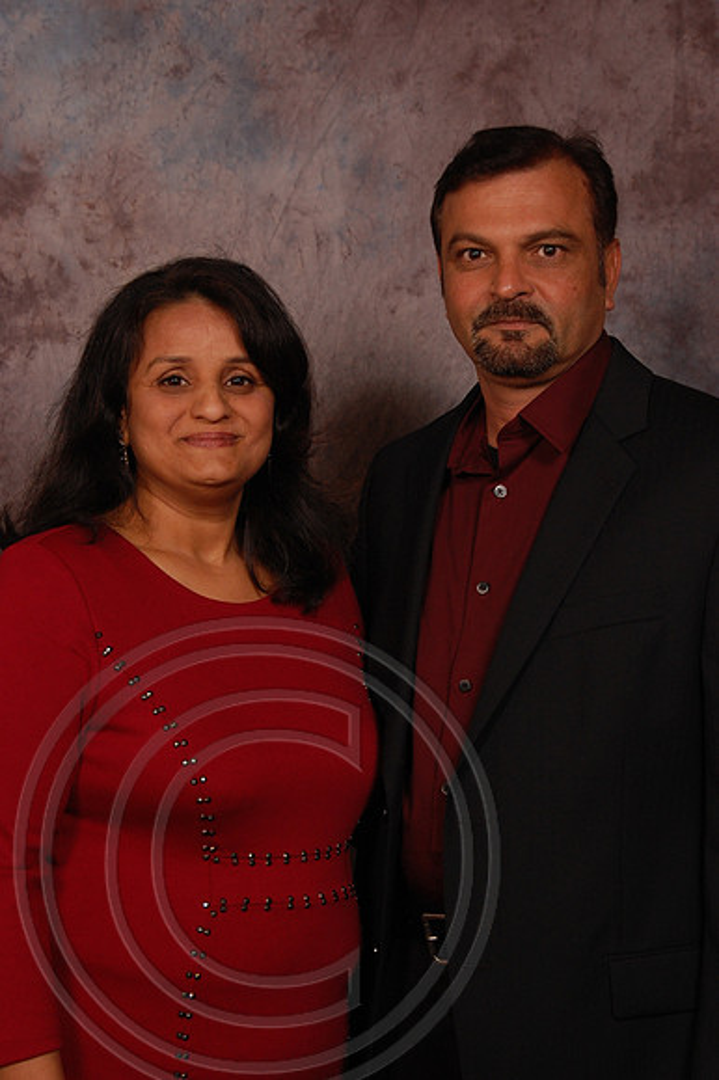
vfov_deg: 29.9
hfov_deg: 20.1
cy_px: 540
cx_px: 360
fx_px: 2024
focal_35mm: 68
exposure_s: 1/200
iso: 400
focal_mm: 45
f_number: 5.6
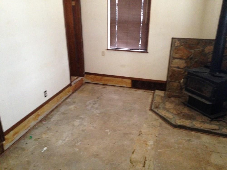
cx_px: 114
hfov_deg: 55.4
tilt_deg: -20.6
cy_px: 85
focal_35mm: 33
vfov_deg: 42.9
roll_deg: -1.5
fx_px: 216
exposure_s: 1/15
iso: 400
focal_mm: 4.12
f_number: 2.4
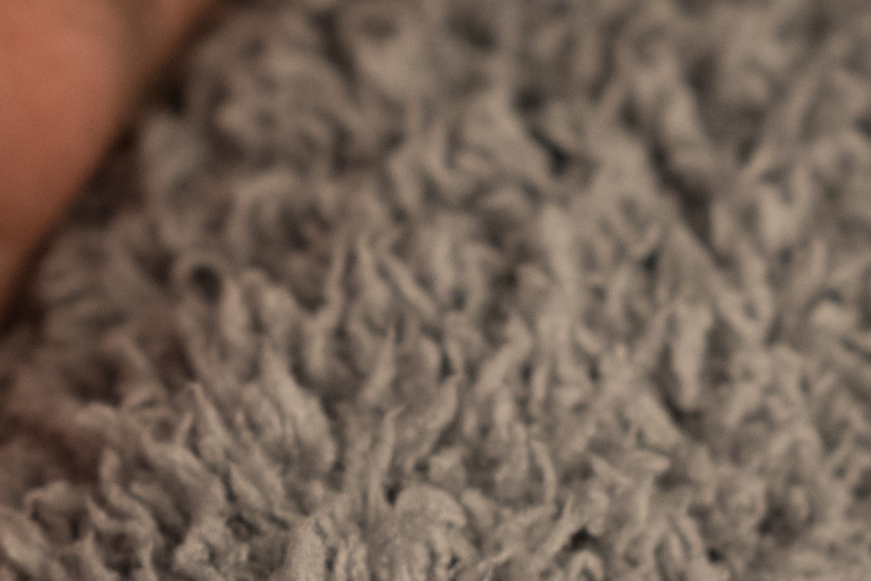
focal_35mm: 491
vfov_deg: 2.8
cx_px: -502
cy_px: 62
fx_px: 11880
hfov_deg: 4.2
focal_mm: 85
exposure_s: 1/200
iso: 500
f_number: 3.2
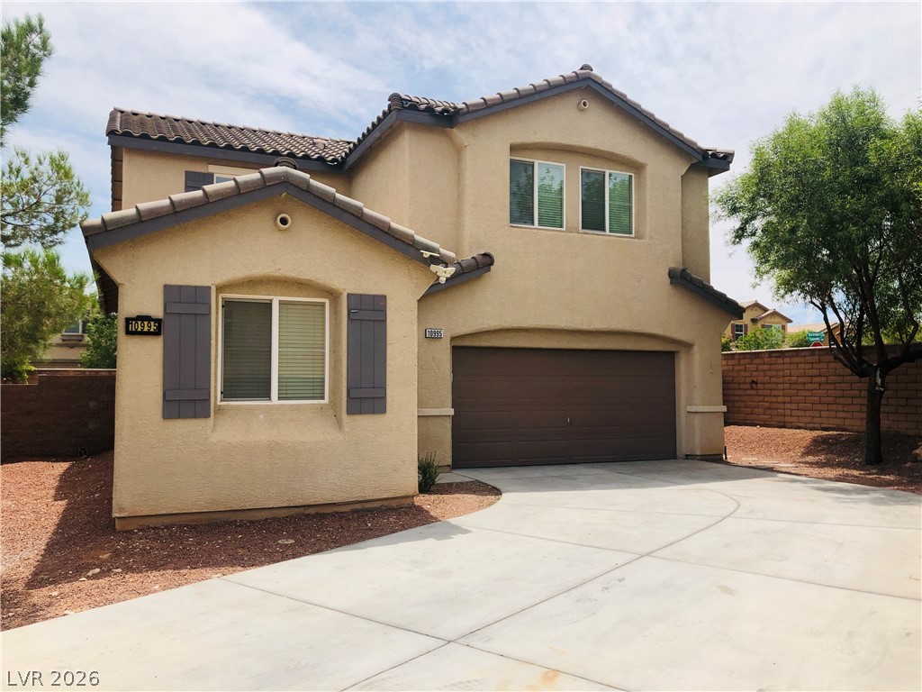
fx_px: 746
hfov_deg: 63.4
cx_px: 461
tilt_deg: +2.3
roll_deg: +0.5
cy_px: 346
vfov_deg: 49.7
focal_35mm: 28
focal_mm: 4
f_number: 1.8
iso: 20
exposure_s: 1/2825
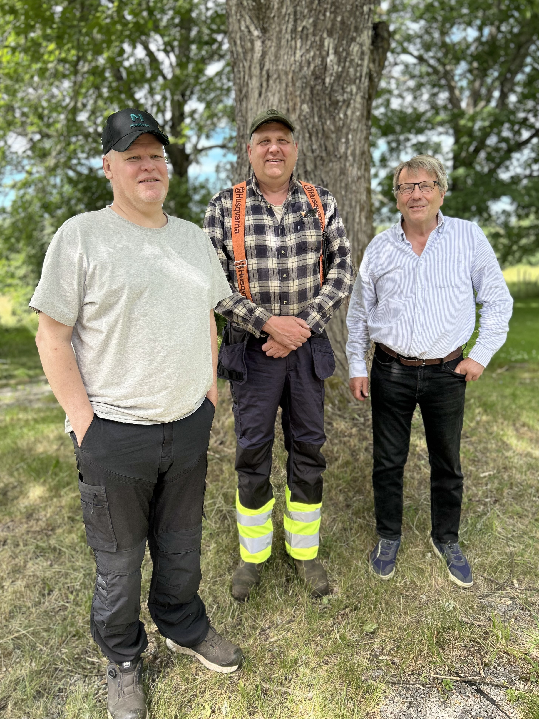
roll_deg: +0.0
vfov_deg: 65.3
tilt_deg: -9.4
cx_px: 274
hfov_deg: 51.3
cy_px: 355
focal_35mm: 27
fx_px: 561
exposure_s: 1/539
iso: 50
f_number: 1.5
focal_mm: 5.7
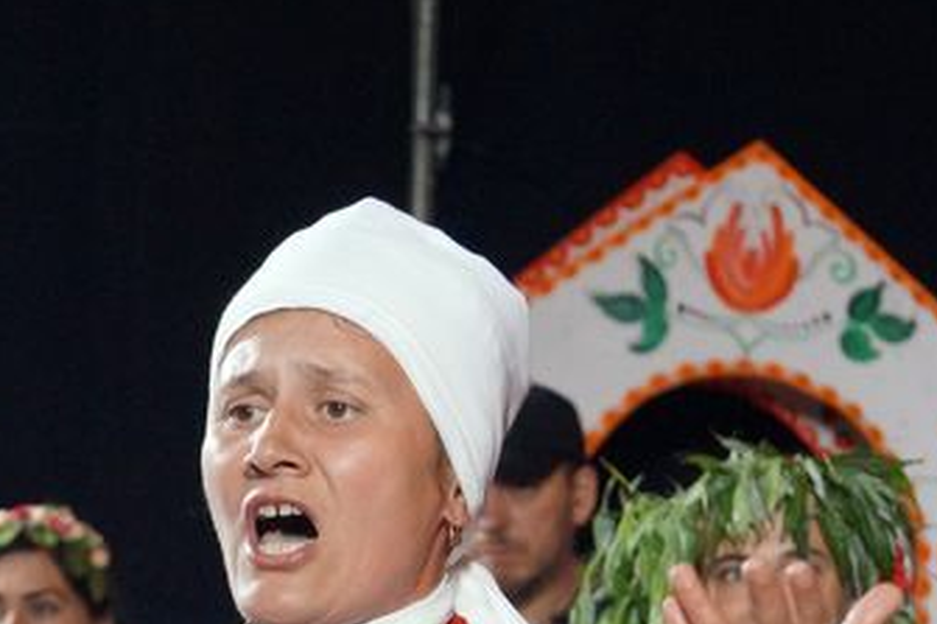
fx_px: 4891
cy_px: 589
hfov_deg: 10.9
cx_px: 277
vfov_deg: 7.3
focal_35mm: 188
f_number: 5.6
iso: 2500
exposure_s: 1/160
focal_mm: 60
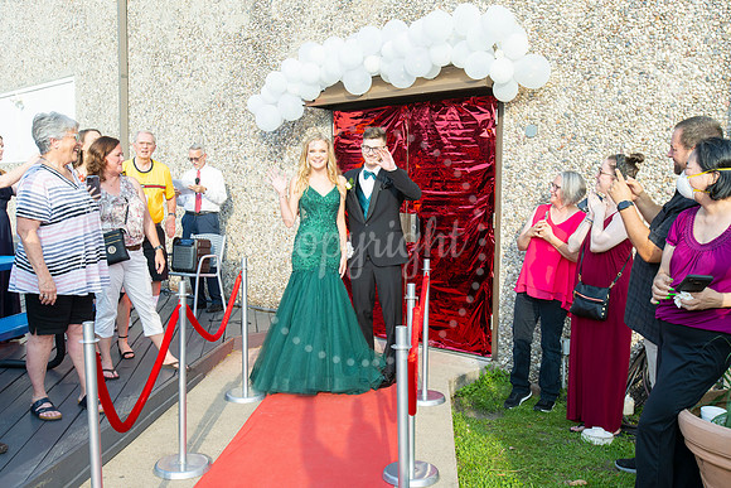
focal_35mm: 35
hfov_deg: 54.4
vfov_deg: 37.9
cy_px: 244
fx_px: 711
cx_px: 366
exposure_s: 1/250
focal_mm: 35
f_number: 8
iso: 160
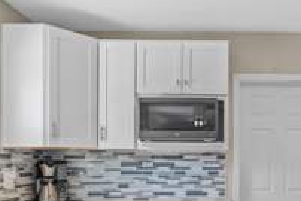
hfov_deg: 49.2
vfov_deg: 31.2
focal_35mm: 38
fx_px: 318
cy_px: 222
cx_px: 216
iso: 400
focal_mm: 16
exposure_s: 1/160
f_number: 4
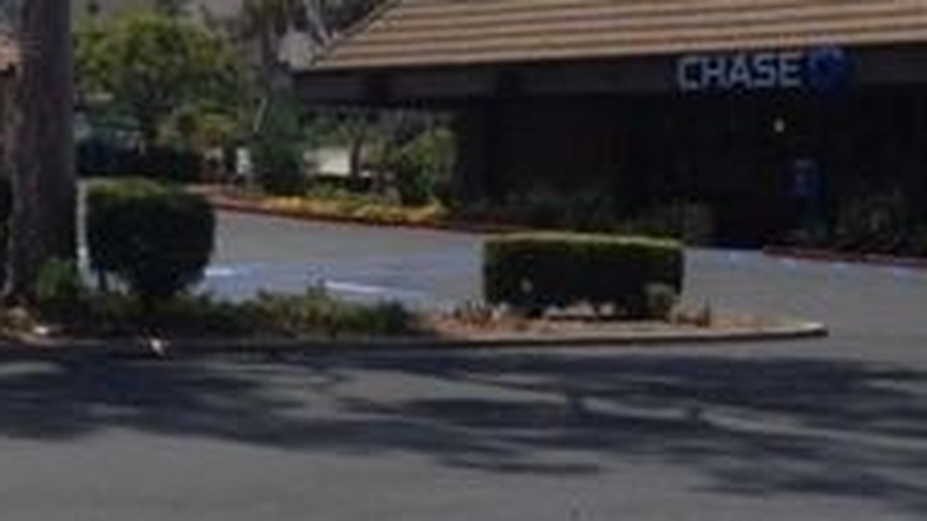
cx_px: 500
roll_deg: -1.1
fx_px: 2507
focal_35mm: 102
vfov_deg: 11.8
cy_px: 394
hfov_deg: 20.9
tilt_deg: -3.1
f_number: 2.4
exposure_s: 1/2710
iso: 50
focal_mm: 4.12
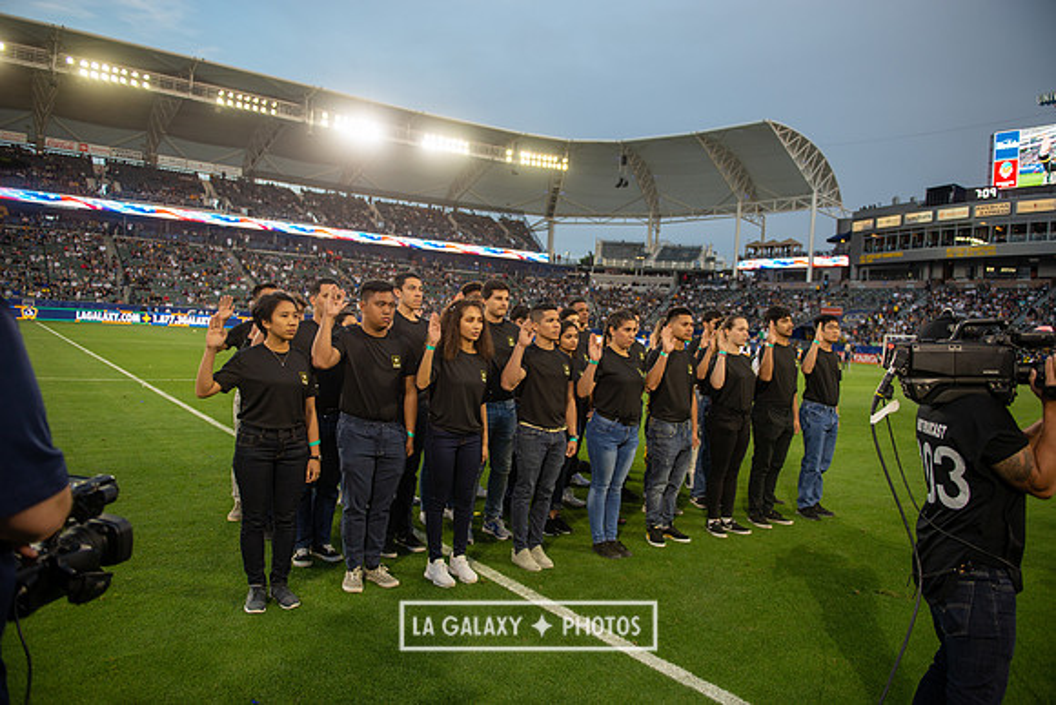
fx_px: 704
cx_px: 528
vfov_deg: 53.2
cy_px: 352
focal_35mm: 24
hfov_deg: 73.7
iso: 400
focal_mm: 24
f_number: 2.8
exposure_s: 1/500
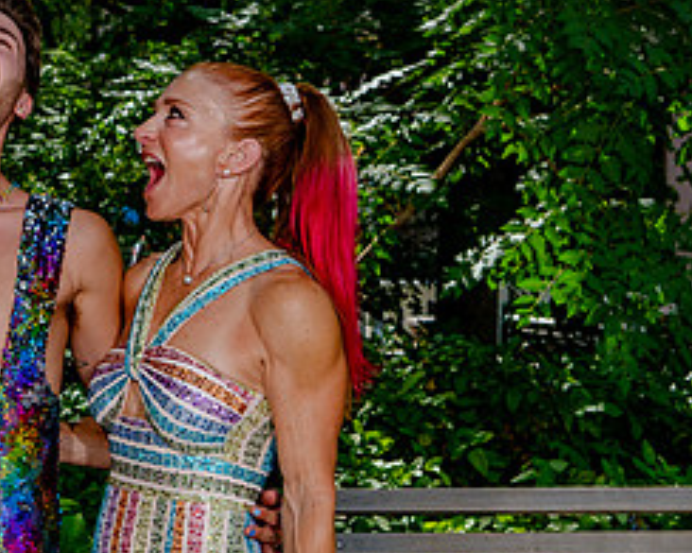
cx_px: -94
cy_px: 249
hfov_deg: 15.8
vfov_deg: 13.1
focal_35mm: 118
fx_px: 2416
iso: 200
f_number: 7.1
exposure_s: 1/250
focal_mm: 48
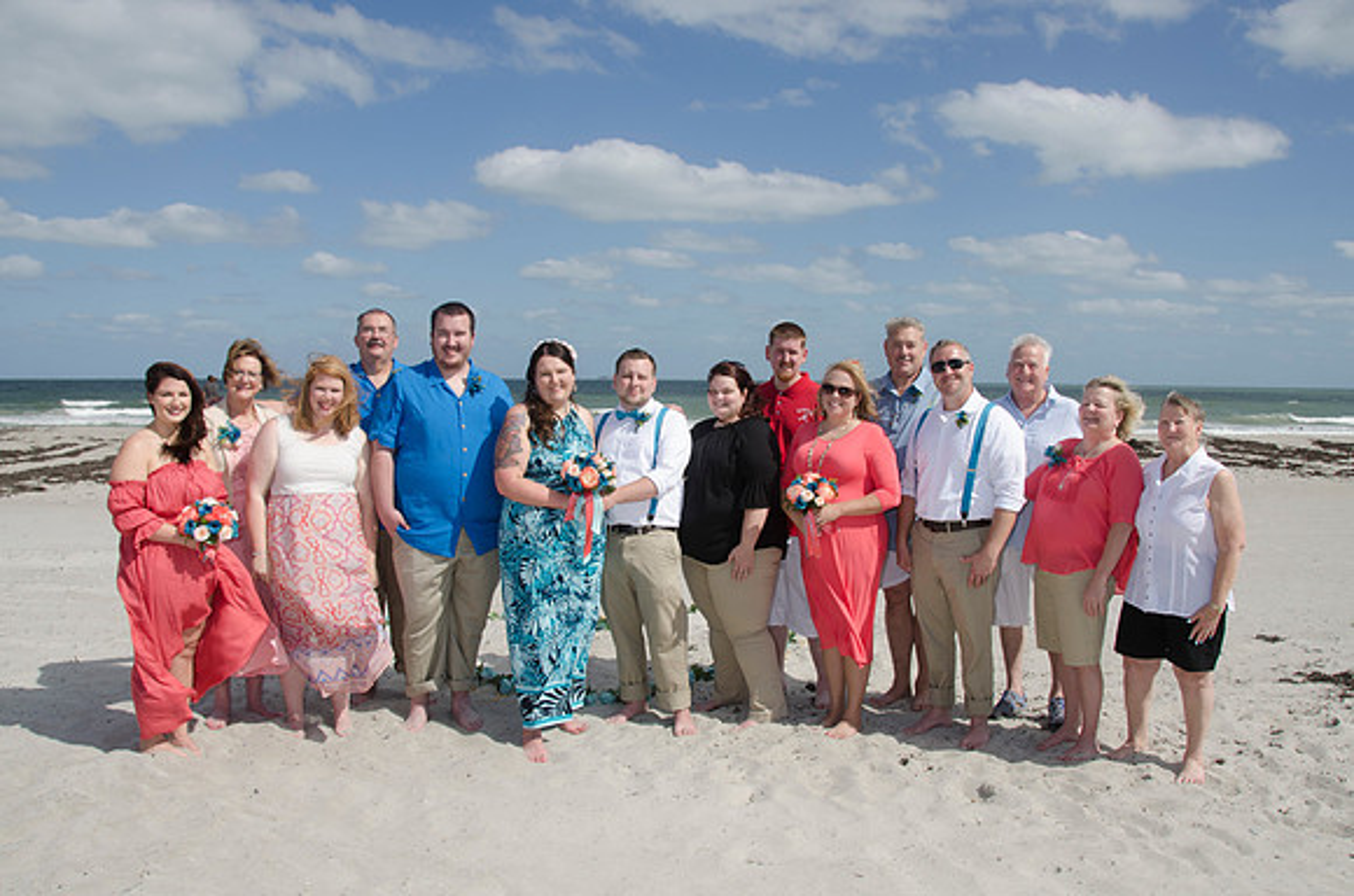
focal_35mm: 27
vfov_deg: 47.7
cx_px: 677
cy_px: 448
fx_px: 1013
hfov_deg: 67.5
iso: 100
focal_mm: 18
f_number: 10
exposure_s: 1/250
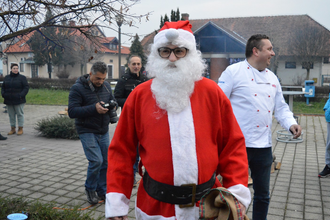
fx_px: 335
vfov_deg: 36.3
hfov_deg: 52.4
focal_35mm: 37
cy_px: 109
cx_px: 179
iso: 3200
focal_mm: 21
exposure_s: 1/800
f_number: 4
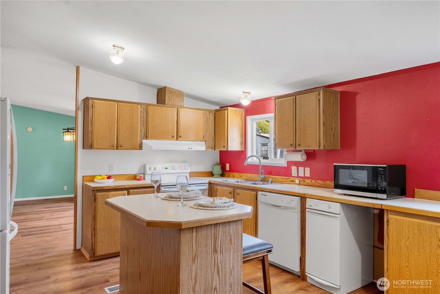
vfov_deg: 53.2
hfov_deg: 73.7
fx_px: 293
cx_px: 220
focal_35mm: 24
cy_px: 147
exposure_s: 1/10
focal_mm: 24
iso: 1000
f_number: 7.1
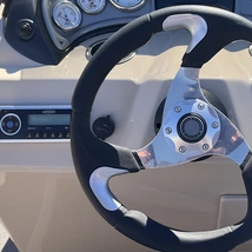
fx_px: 395
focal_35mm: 48
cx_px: 185
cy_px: 95
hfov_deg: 34.7
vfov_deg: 35.2
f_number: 1.8
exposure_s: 1/642
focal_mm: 3
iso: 25
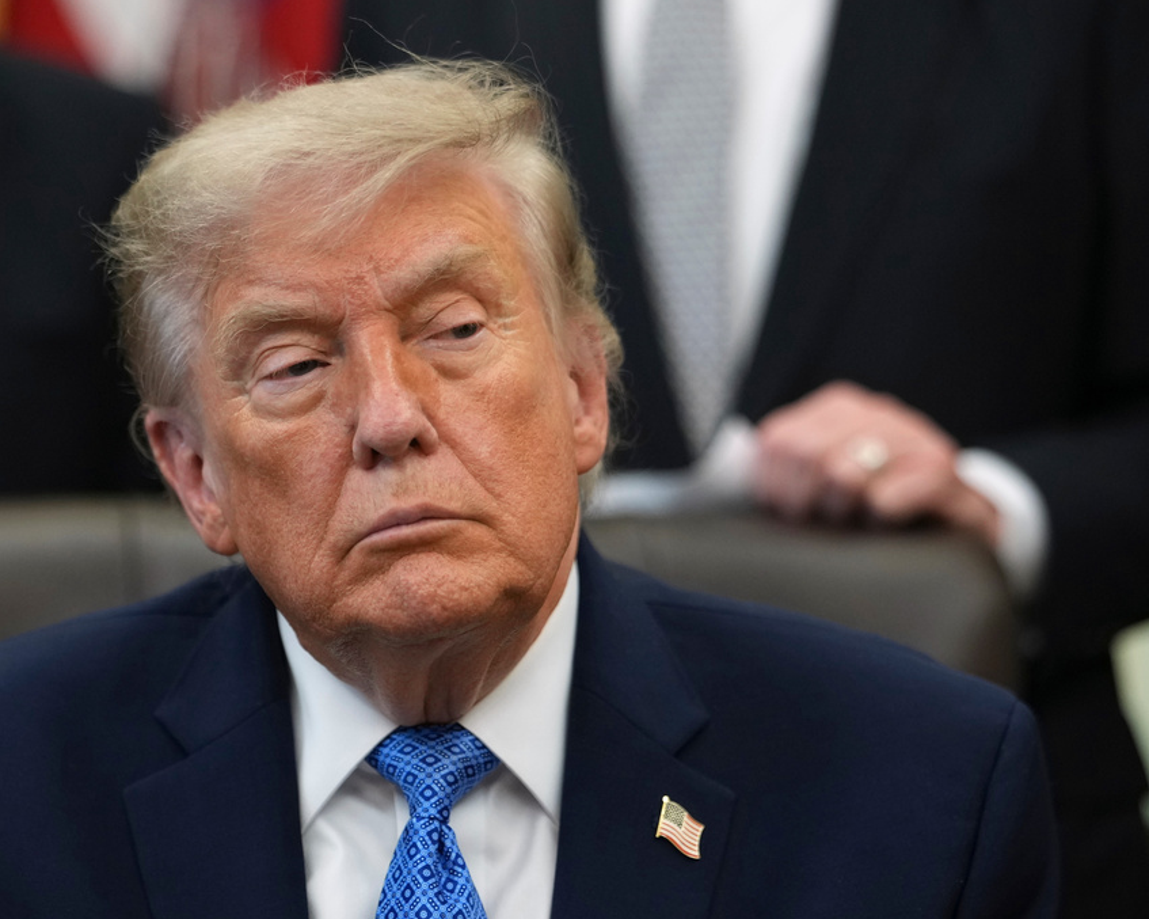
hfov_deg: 10.0
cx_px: 476
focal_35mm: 194
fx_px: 6595
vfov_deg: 8.0
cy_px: 460
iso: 2000
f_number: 2
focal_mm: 114
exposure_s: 1/500
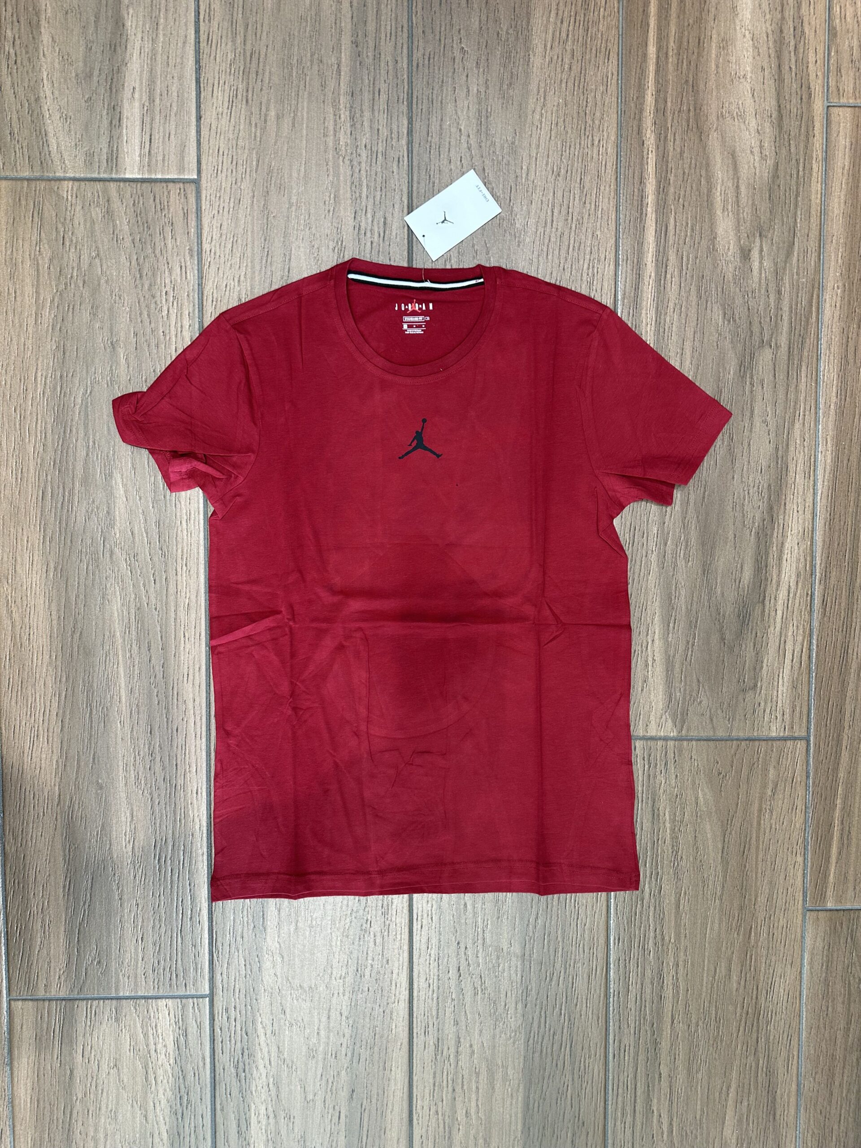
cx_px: 430
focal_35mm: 24
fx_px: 796
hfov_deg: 56.8
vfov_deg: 71.6
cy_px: 574
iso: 160
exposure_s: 1/50
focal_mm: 6.86
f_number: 1.78
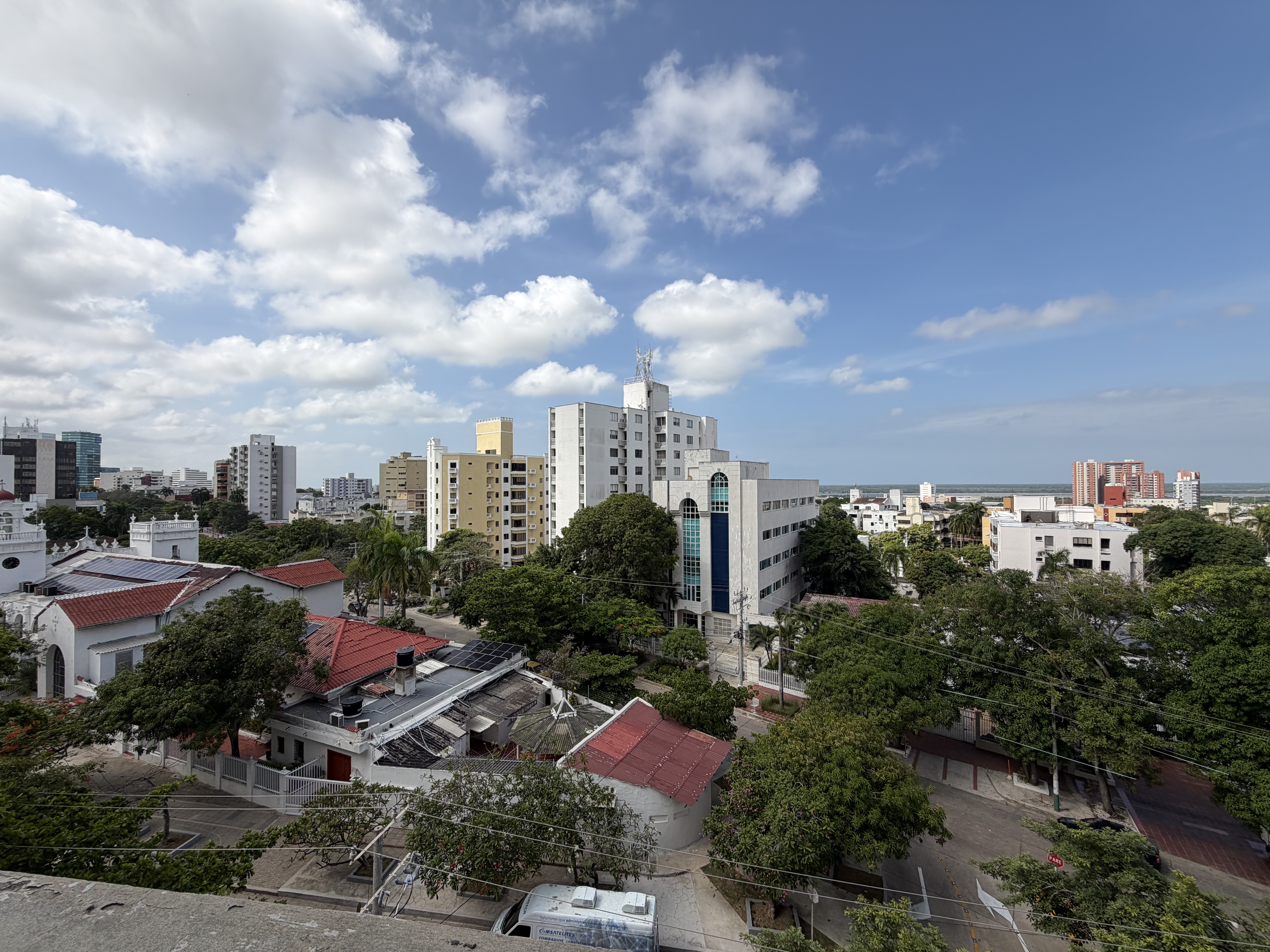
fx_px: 514
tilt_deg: +0.3
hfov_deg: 102.1
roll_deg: +0.5
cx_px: 635
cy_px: 476
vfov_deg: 85.7
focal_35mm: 14
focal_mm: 2.22
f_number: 2.2
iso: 20
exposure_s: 1/1125
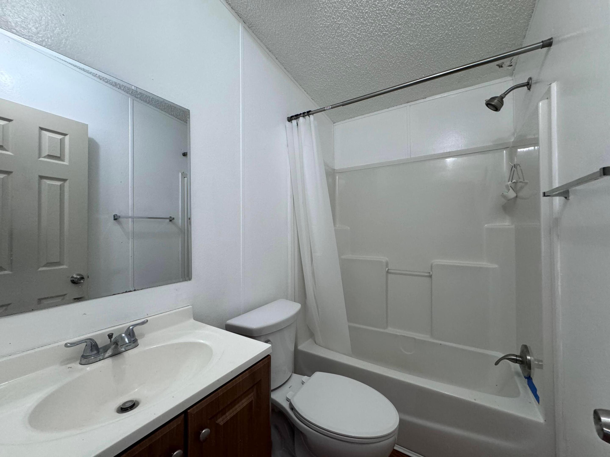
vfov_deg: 85.7
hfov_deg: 102.1
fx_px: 247
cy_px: 228
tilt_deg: +0.6
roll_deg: +0.8
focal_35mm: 14
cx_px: 305
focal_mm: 2.22
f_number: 2.2
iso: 200
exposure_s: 1/120
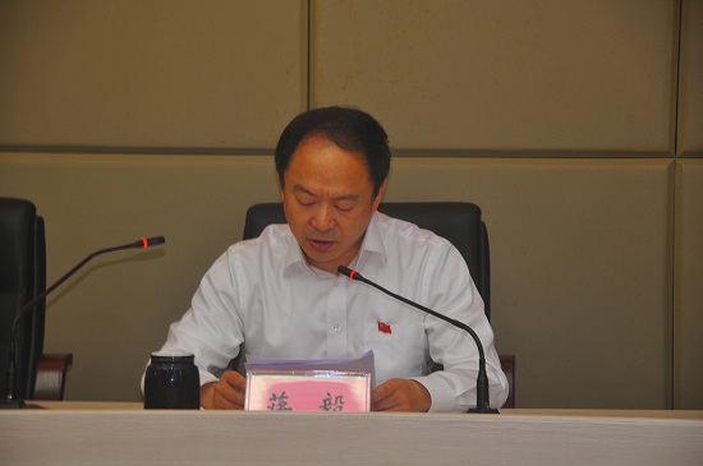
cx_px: 352
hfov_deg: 14.4
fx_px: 2779
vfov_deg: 9.6
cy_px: 233
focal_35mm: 142
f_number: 5.3
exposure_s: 1/8
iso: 200
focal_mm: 95
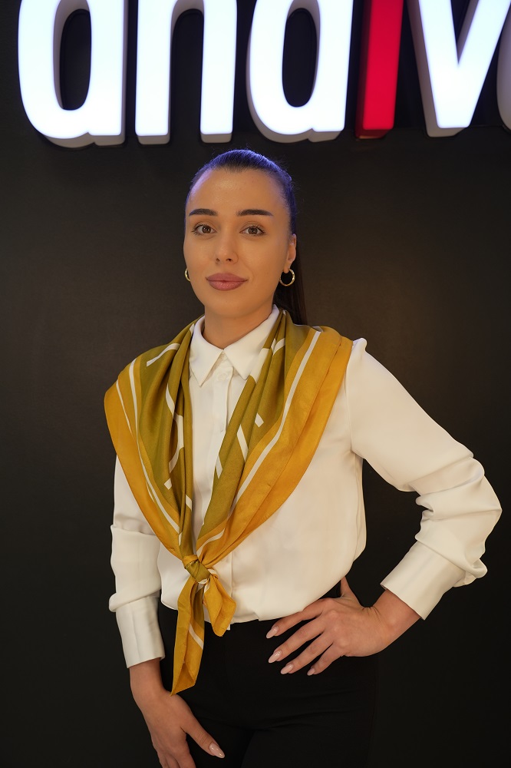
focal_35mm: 35
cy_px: 384
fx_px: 746
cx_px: 256
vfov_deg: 54.5
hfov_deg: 37.8
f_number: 4.5
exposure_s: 1/60
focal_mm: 35
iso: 320
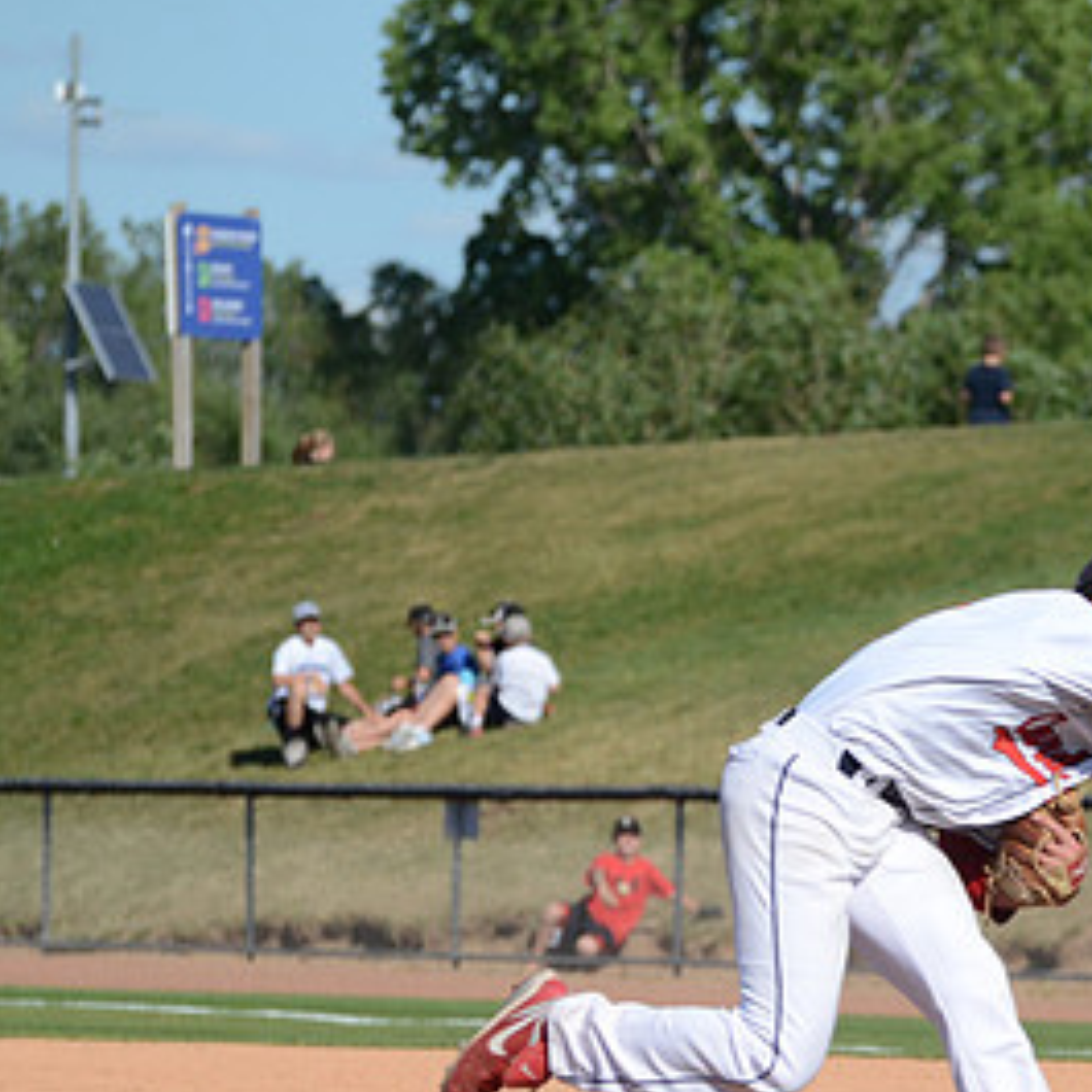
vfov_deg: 3.8
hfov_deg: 3.8
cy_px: 783
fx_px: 16379
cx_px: 1158
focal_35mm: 459
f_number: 5
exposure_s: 1/8000
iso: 800
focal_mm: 165
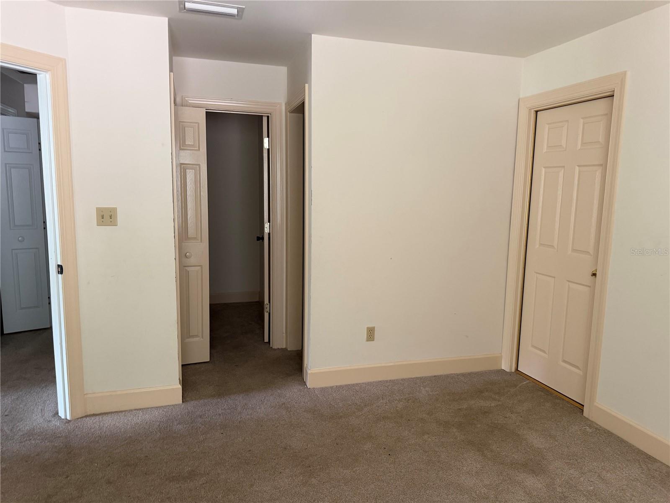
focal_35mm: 24
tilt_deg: -6.1
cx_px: 335
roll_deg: -1.9
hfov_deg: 71.6
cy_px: 252
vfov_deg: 56.8
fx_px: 465
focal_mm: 6.76
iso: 320
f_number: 1.78
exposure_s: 1/60
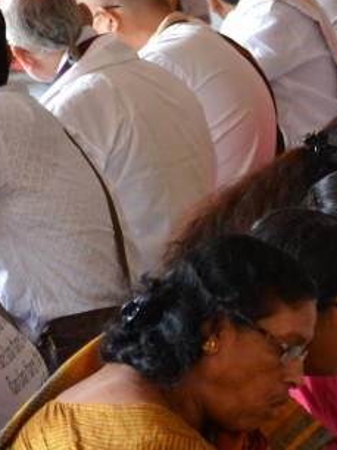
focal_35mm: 306
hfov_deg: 4.8
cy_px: 121
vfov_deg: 6.5
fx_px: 3978
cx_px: 718
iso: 800
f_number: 4.8
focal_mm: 56
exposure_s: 1/40
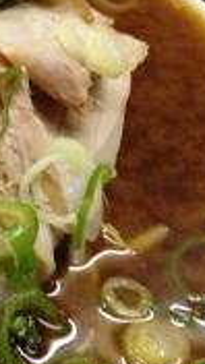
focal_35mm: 97
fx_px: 937
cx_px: -166
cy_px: 209
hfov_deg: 11.6
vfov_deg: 22.0
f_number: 2.4
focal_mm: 4.28
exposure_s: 1/20
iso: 100
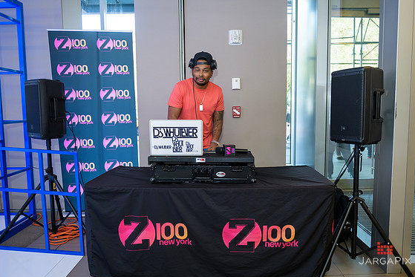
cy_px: 137
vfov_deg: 48.0
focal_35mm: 27
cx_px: 215
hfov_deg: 67.4
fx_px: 311
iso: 400
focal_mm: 26
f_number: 3.2
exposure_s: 1/125
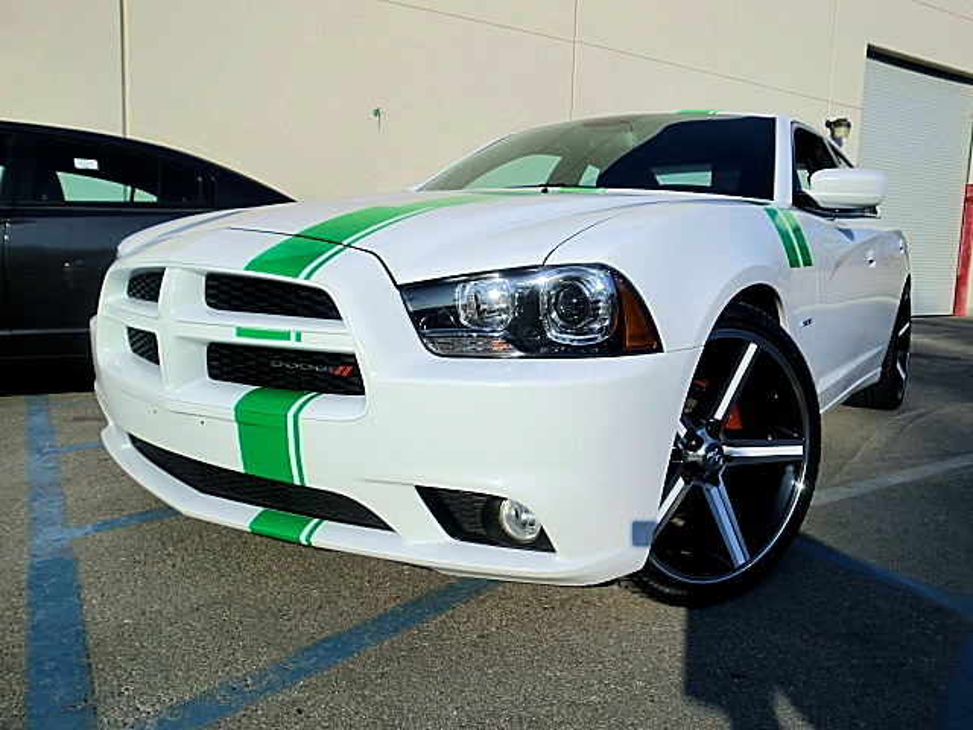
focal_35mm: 26
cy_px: 365
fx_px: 731
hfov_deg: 67.3
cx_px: 486
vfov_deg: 53.1
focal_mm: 4.65
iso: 64
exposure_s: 1/250
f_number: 7.8
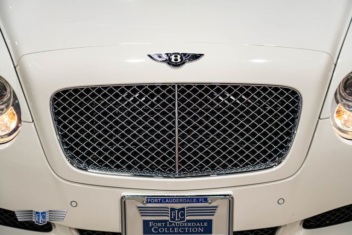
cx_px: 176
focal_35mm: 61
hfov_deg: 32.9
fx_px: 596
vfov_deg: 22.3
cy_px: 118
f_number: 4
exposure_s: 1/60
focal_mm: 61
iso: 1250
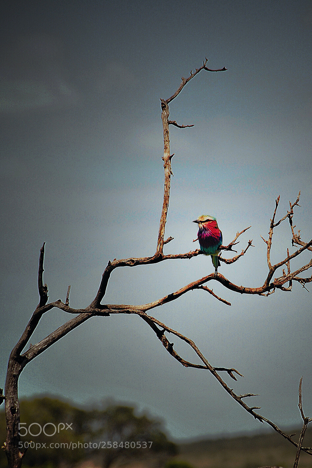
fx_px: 3896
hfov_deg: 4.6
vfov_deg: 6.9
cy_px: 234
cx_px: 156
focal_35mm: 300
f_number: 8
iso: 200
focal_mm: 200
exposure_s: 1/250
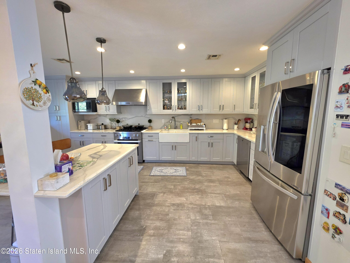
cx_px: 175
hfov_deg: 106.2
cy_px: 132
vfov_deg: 89.9
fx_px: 131
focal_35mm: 13
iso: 250
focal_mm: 2.2
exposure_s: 1/120
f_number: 1.9
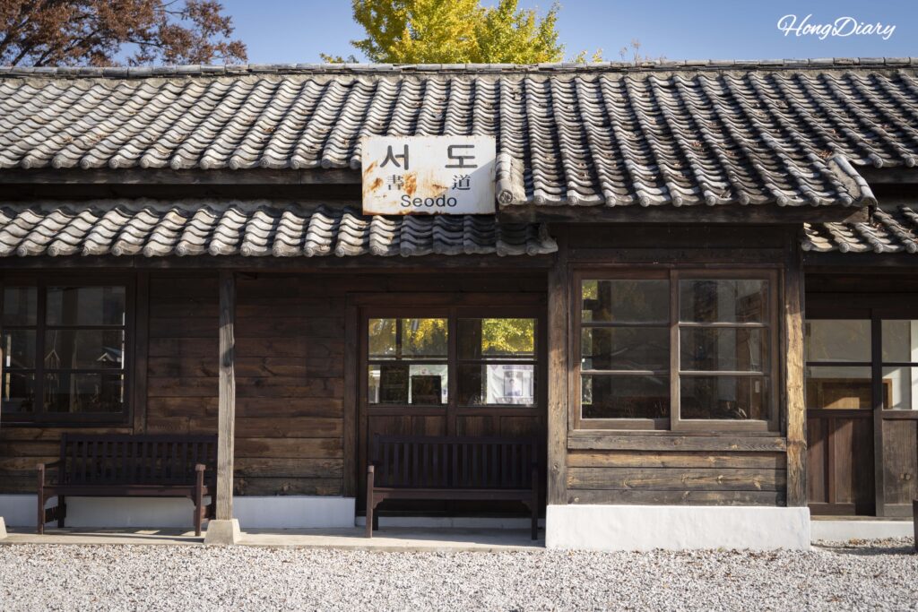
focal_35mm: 50
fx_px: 1275
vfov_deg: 27.0
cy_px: 306
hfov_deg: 39.6
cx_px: 459
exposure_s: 1/200
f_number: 5.6
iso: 100
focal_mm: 50
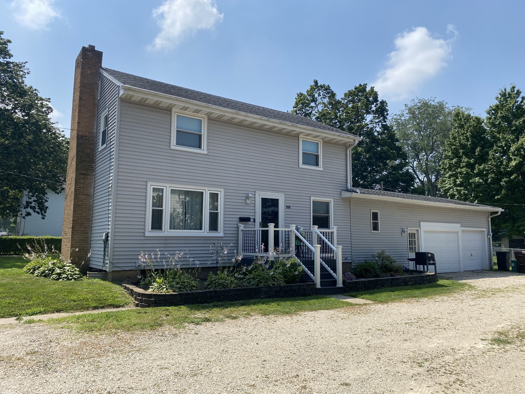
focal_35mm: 26
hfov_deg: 67.3
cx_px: 262
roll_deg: -0.3
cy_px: 197
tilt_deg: +6.8
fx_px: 394
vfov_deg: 53.1
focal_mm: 4.25
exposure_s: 1/3125
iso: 32
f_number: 1.8
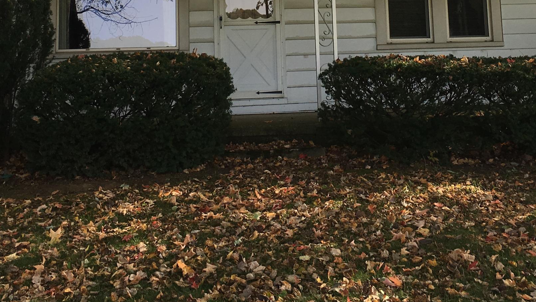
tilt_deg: +8.4
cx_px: 302
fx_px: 839
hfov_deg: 35.4
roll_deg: +1.8
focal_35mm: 59
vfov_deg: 19.3
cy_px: -49
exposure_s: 1/487
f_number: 2.2
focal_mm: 4.15
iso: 25
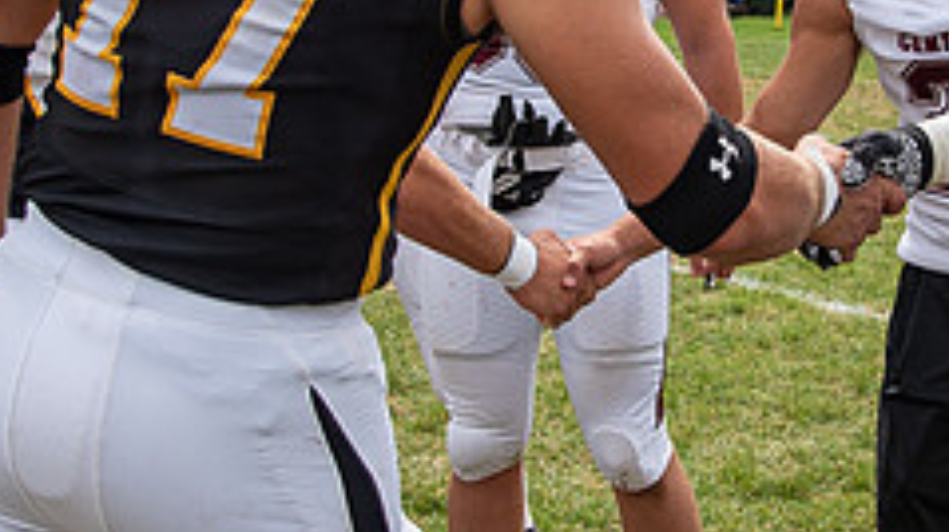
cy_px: 39
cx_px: 640
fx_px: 1861
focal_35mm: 74
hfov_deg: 28.4
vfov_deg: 16.0
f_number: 4.5
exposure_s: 1/1600
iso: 200
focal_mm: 24
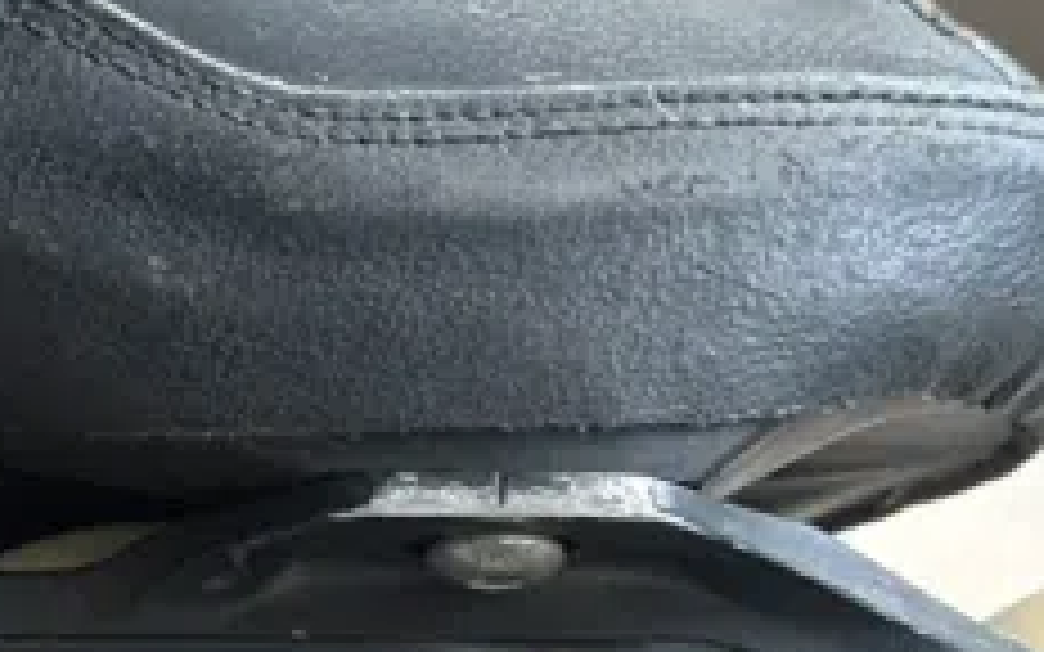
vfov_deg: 5.4
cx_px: -518
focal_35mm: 243
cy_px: 324
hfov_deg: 8.4
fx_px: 6914
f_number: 1.6
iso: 160
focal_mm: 5.96
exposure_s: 1/40
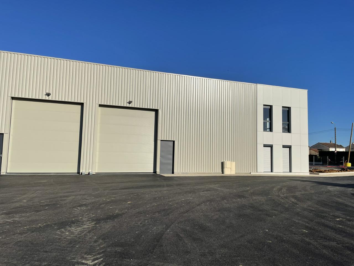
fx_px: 266
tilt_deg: +6.0
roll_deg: -0.5
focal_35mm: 26
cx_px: 177
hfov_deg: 67.3
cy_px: 133
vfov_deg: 53.1
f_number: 1.6
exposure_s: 1/8403
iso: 32
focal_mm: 4.2
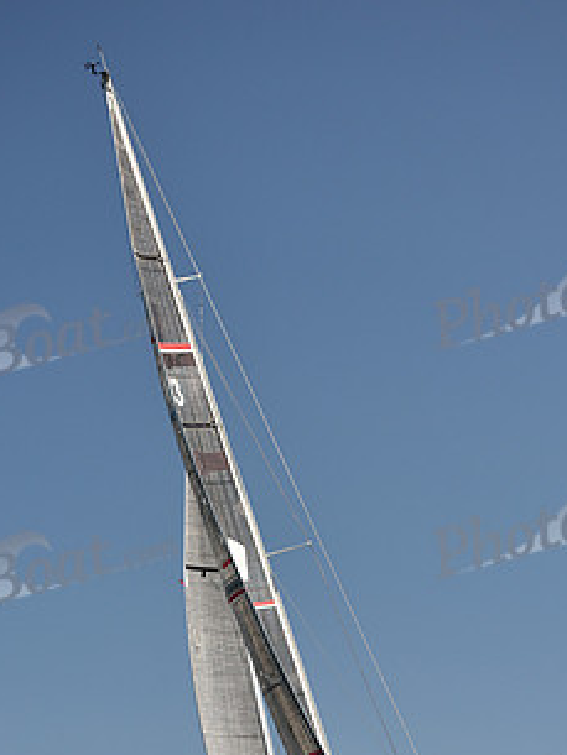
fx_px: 2794
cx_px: 306
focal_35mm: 128
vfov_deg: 15.2
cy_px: 678
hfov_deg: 11.6
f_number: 3.2
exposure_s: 1/1250
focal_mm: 70
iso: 250
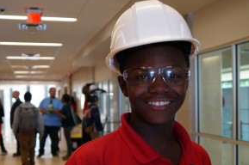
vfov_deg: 25.3
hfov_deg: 37.4
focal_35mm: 53
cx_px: 154
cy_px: 111
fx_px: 366
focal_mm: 24
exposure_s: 1/160
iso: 2000
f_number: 4
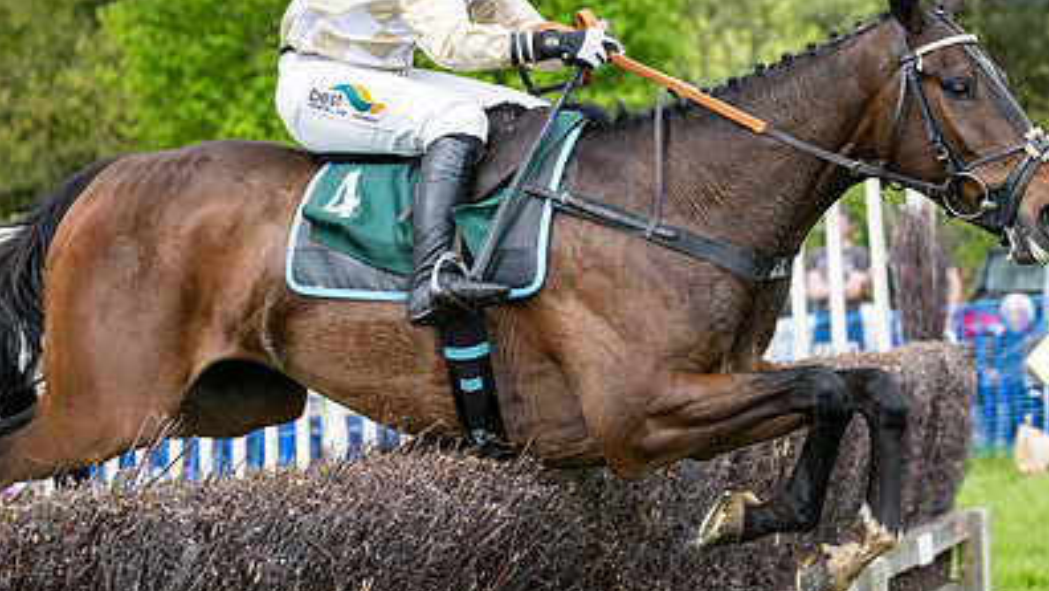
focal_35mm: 125
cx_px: 560
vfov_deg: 9.7
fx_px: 3478
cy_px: 292
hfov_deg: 17.2
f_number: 2.8
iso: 400
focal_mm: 70
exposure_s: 1/2500
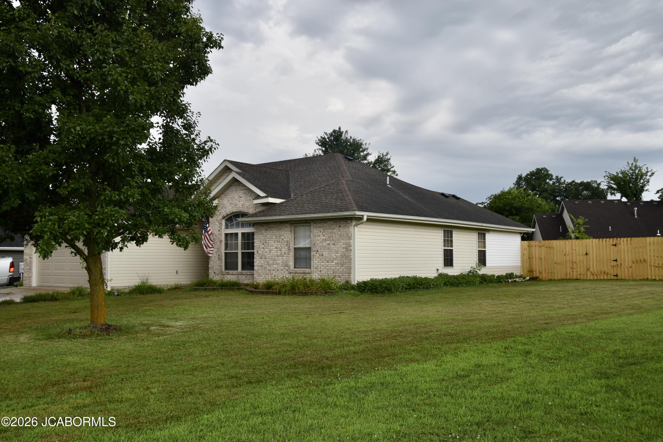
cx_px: 332
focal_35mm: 33
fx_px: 608
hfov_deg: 57.2
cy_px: 221
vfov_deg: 40.0
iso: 100
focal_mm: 22
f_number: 6.3
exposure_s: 1/160
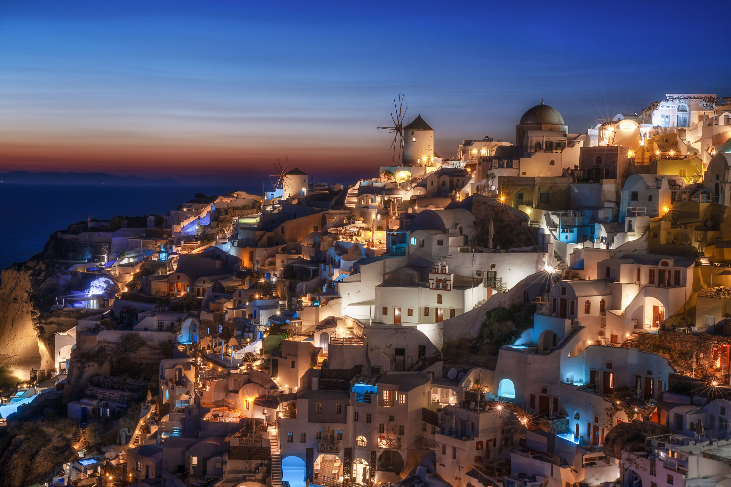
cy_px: 244
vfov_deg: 27.0
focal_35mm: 50
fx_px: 1015
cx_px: 366
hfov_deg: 39.6
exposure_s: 2.5
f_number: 16
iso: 100
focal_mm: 50
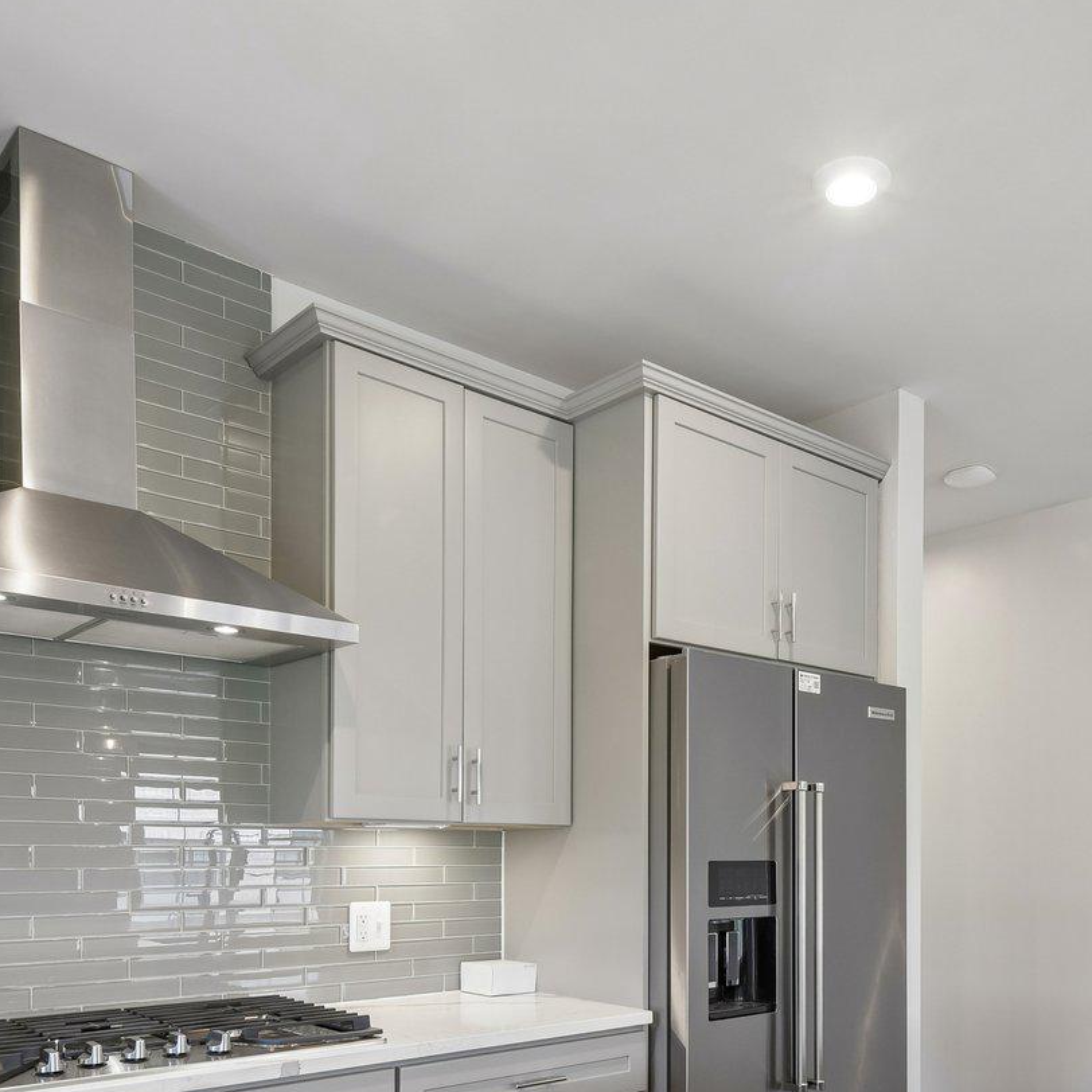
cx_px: 663
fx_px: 1071
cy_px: 860
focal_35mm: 30
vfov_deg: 51.0
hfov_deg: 53.6
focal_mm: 14
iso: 200
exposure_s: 1/15
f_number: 8
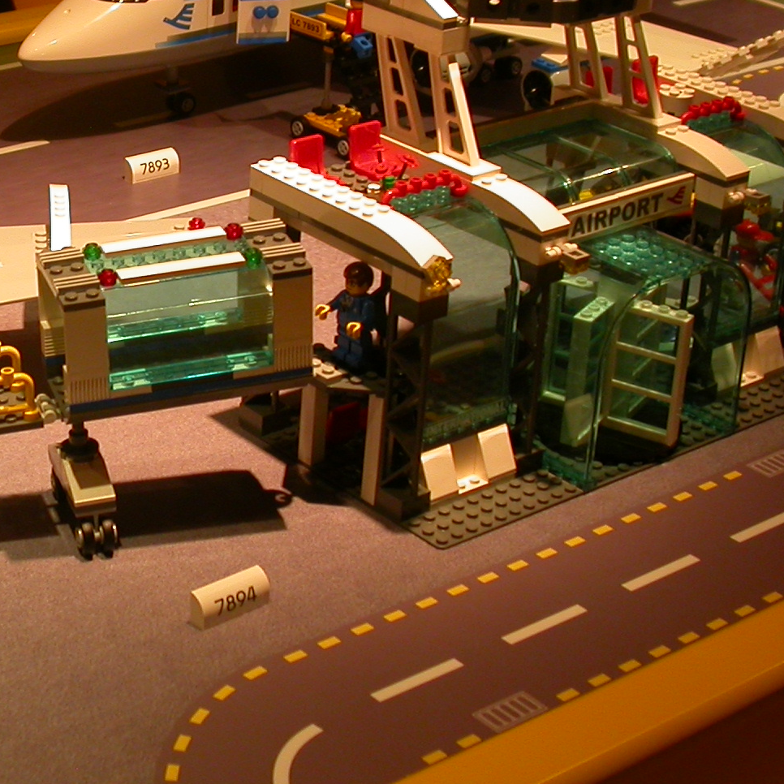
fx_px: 2024
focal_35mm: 79
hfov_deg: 21.2
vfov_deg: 21.8
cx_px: 17
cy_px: 271
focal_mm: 8
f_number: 2.6
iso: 100
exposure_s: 1/48
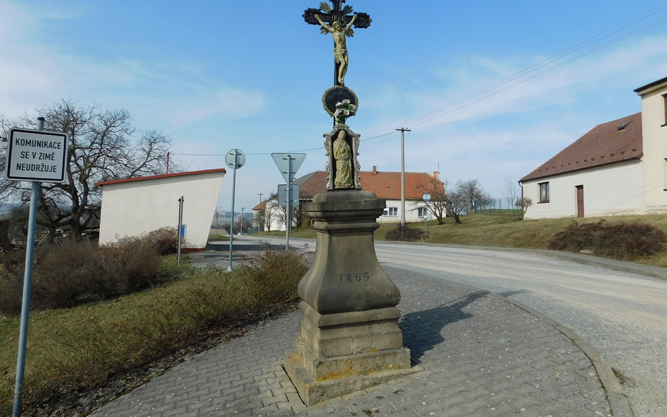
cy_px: 174
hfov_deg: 72.6
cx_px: 336
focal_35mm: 25
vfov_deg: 49.1
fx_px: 454
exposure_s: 1/500
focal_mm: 4
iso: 125
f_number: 6
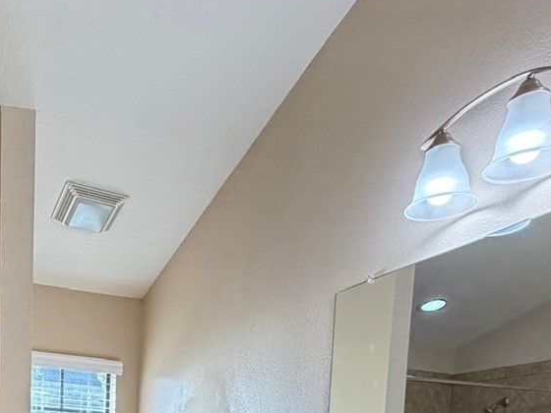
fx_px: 637
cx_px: 179
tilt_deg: -5.6
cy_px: 529
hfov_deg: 46.0
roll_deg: -2.3
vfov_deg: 29.4
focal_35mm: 40
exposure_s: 1/120
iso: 320
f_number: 2.2
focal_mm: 2.22
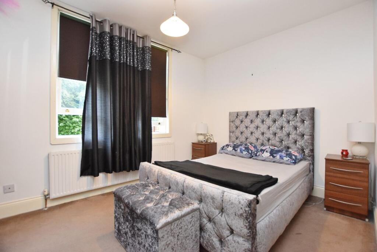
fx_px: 157
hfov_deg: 100.4
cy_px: 126
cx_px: 188
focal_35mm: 15
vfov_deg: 77.3
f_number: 4
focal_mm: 10
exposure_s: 1/125
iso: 1100
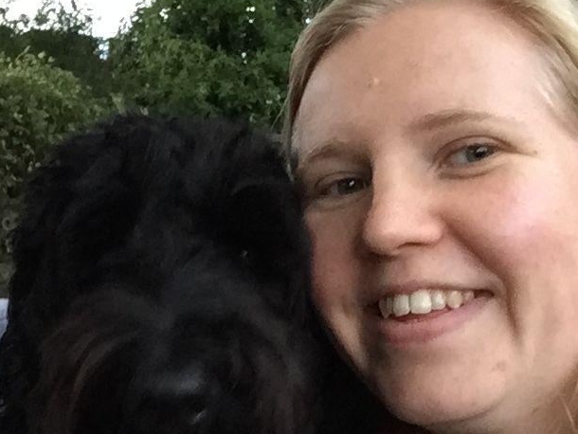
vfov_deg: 22.6
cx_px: 74
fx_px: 1086
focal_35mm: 65
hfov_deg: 28.8
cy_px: 260
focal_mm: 2.65
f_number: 2.2
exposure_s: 1/33
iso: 200
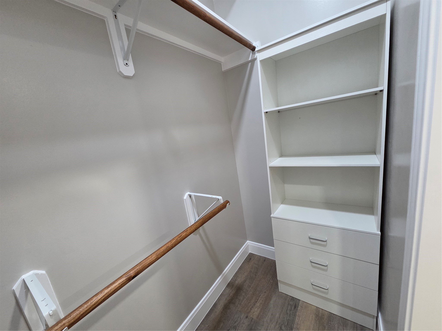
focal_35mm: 13
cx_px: 221
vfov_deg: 89.9
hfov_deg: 106.2
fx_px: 166
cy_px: 166
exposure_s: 1/60
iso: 500
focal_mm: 2.2
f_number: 2.2
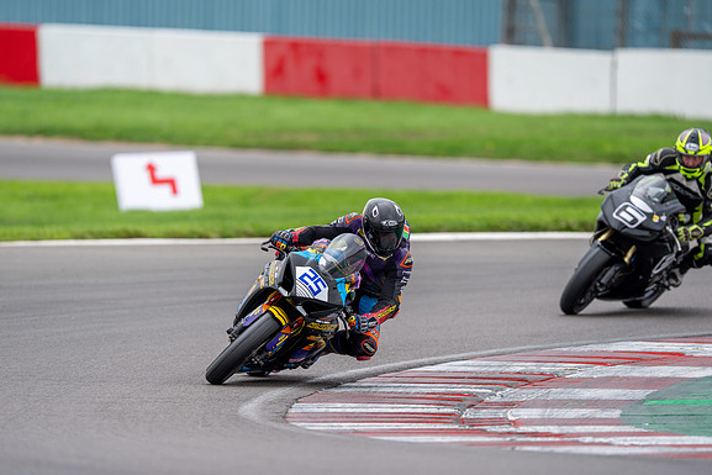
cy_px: 238
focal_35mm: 604
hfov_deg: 3.4
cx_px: 357
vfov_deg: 2.3
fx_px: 11948
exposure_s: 1/400
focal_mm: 600
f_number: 4.5
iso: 320
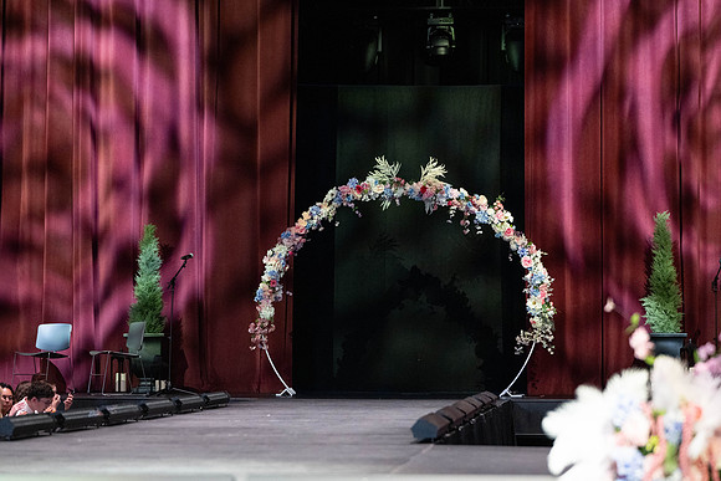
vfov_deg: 13.0
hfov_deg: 19.5
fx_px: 2103
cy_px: 240
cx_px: 360
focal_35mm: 105
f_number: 3.5
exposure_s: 1/125
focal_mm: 105
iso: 5000
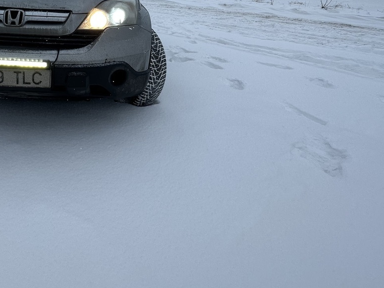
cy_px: 4
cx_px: 91
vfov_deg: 42.2
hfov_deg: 58.1
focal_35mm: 29
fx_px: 322
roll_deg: -2.3
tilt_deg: -6.2
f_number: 2.2
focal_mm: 2.22
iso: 40
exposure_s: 1/584
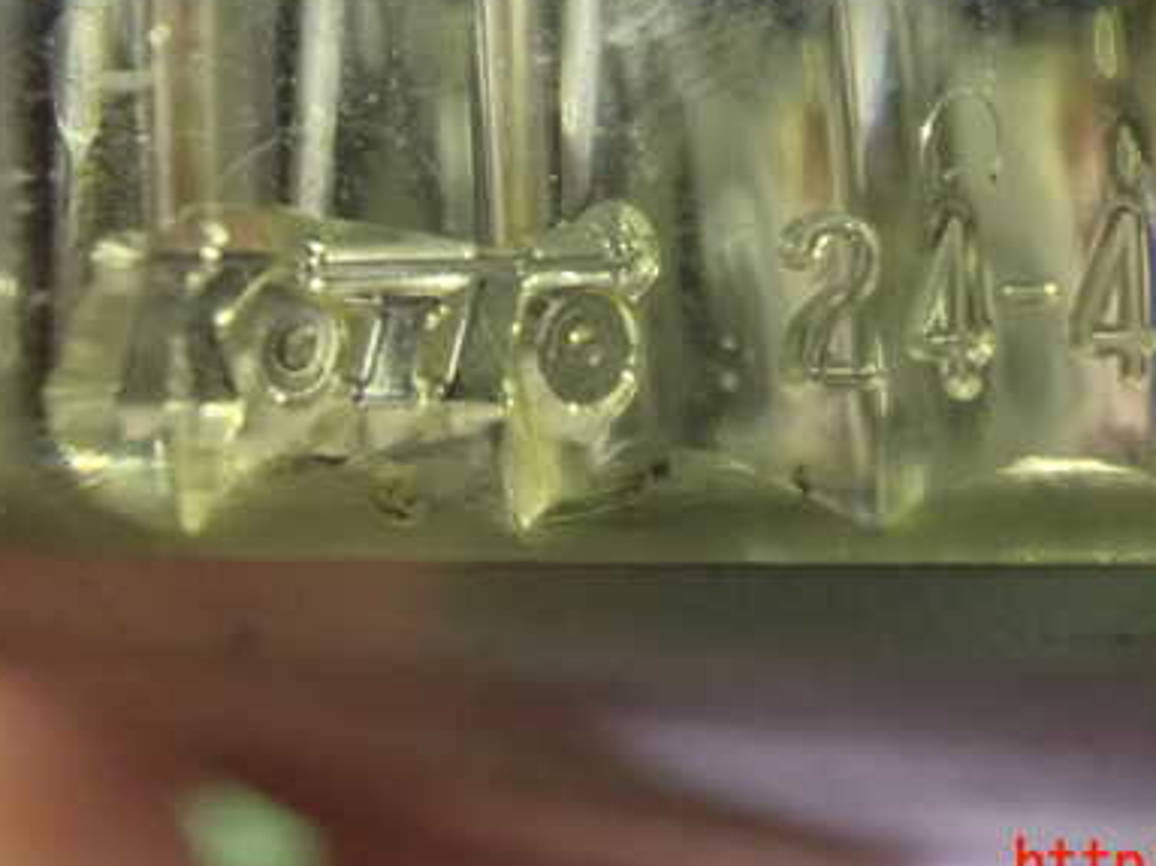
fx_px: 1569
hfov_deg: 39.9
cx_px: 791
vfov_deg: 30.4
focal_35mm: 47
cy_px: 226
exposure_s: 1/30
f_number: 2.3
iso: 1250
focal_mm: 5.4
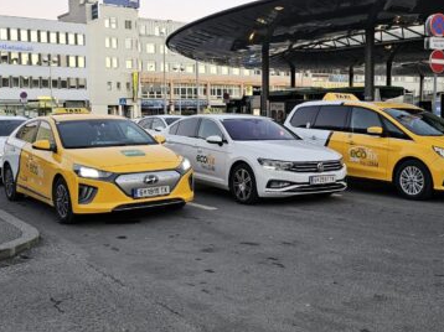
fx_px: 577
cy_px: 163
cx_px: 262
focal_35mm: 45
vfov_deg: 32.1
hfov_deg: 41.9
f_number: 1.7
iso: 80
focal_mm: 6.3
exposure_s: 1/55
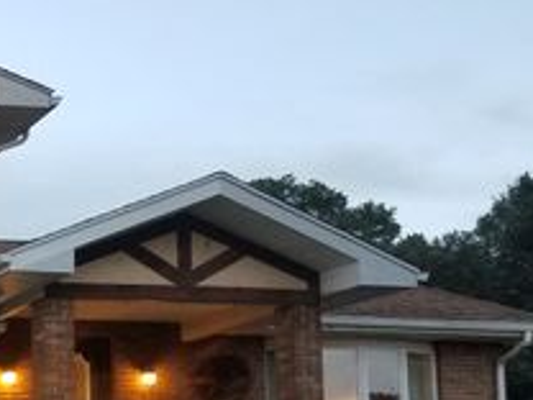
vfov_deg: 18.9
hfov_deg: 22.7
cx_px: -187
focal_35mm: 75
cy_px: 431
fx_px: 1155
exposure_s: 1/60
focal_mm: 4.2
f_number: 1.7
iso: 160
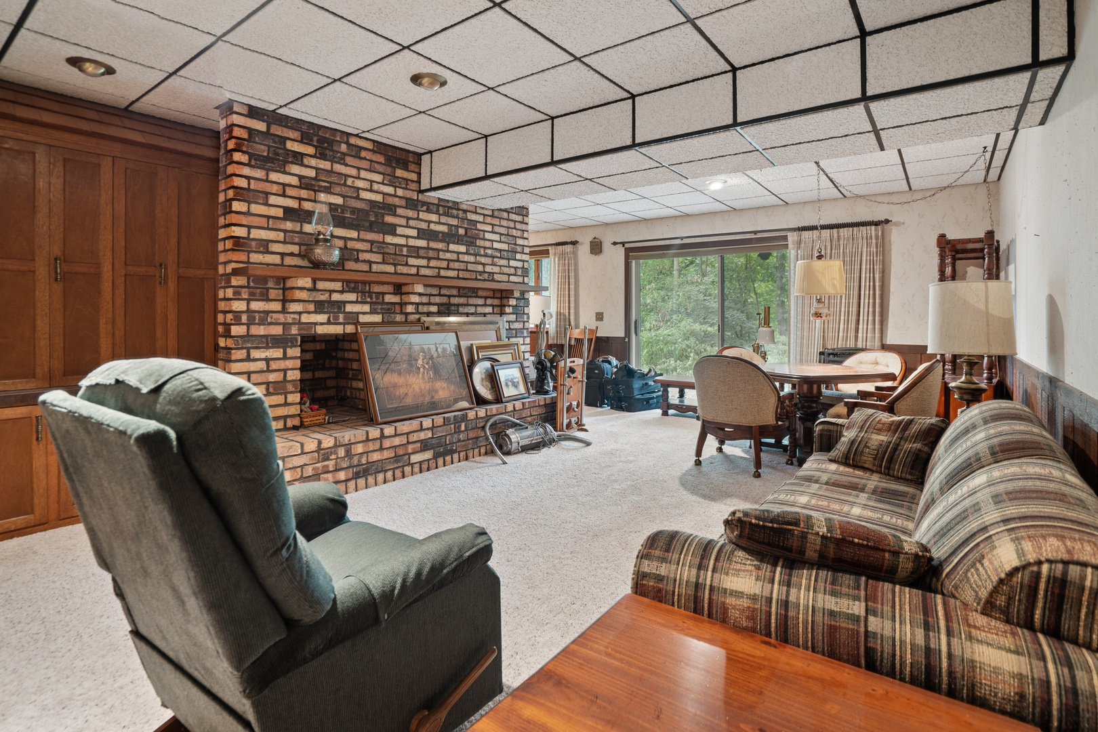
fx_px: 488
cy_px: 366
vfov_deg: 73.7
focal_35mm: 16
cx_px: 549
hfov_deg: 96.7
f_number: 4
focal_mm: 16
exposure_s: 1/2.5
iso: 200
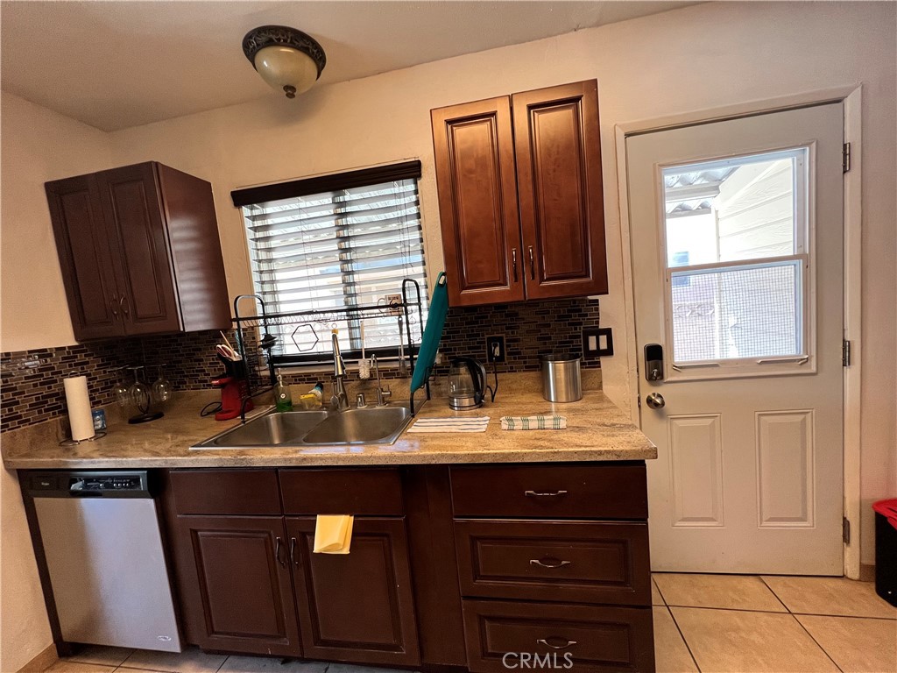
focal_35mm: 13
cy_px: 336
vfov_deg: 89.9
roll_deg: +5.3
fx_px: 337
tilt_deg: -5.0
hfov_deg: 106.2
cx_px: 448
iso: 250
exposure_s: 1/120
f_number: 1.8
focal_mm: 1.57
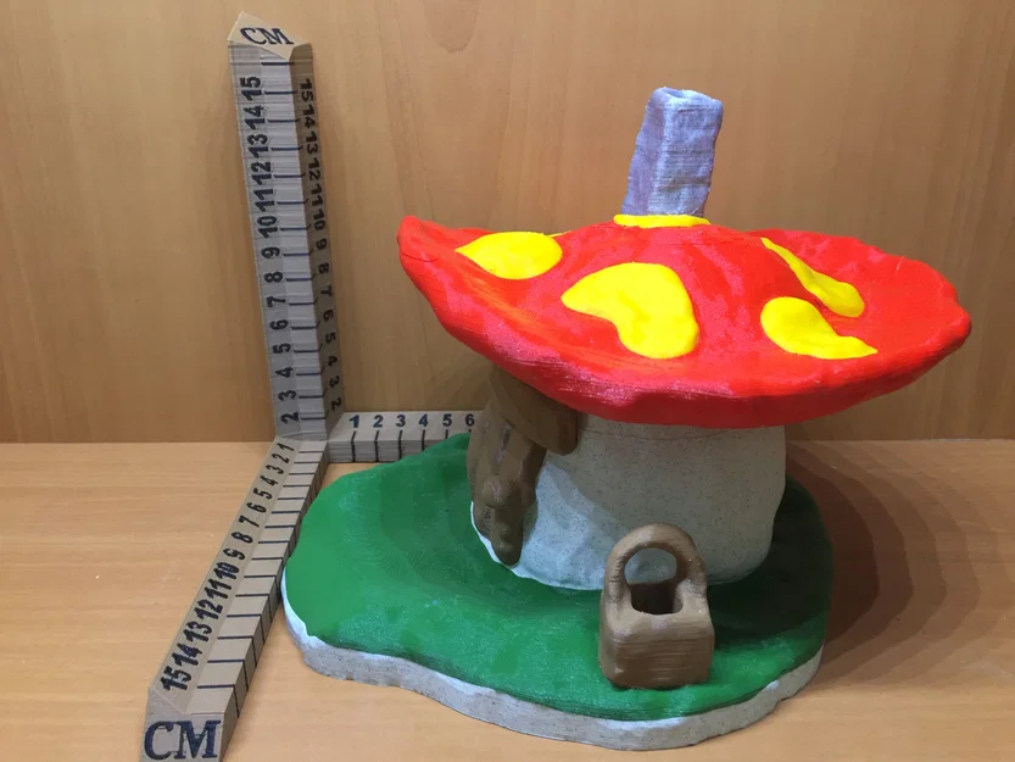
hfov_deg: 61.7
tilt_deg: -22.3
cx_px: 508
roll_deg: -1.4
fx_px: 850
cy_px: 381
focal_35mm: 29
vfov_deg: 48.2
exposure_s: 1/15
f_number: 2.2
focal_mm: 4.15
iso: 125
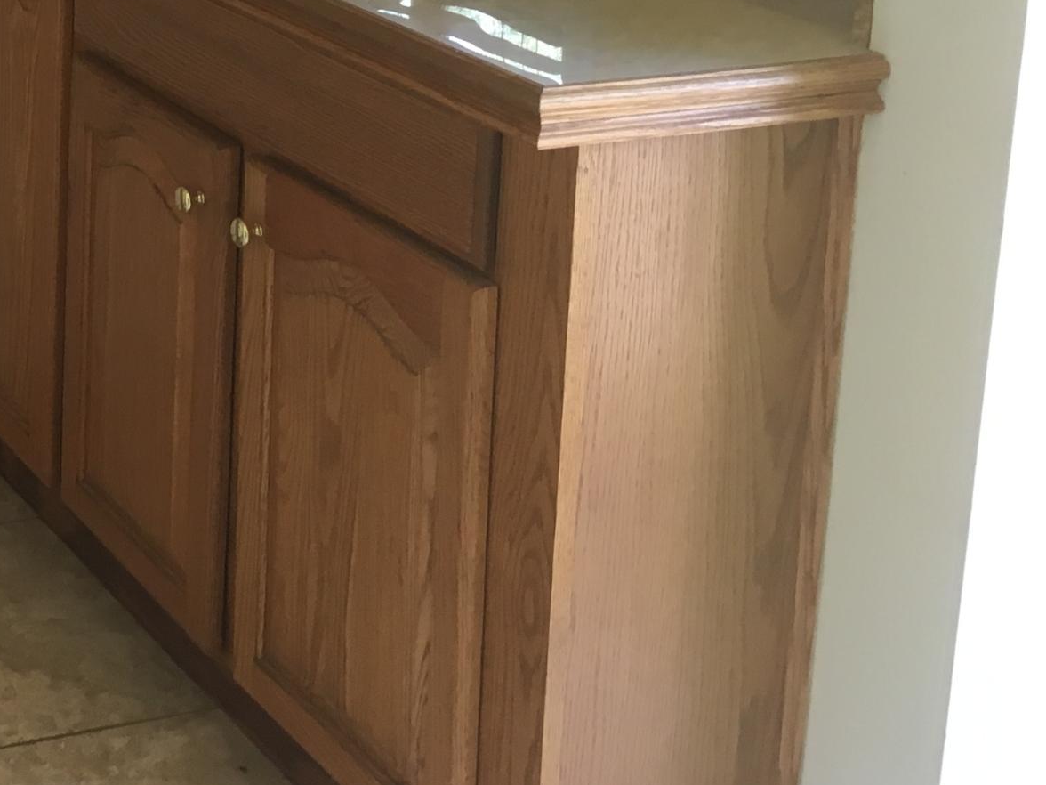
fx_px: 2236
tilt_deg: -10.9
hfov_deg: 23.5
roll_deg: -1.1
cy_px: -138
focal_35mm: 74
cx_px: -283
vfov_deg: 18.9
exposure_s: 1/30
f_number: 2.2
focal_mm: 4.15
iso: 25
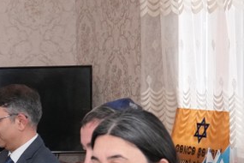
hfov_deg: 13.5
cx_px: -153
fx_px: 949
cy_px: 203
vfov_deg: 9.6
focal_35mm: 140
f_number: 5
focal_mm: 26
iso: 1250
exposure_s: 1/200
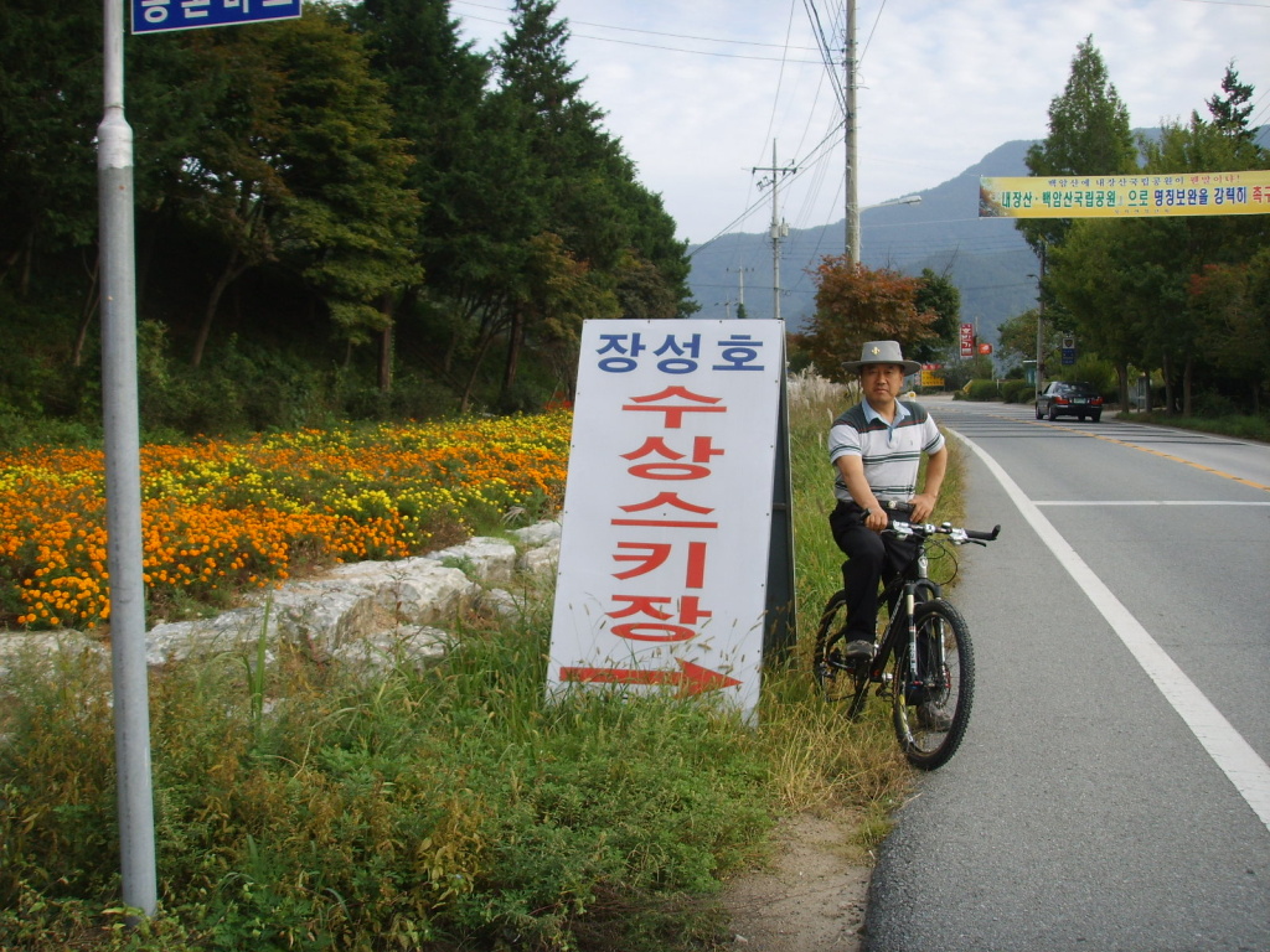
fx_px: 1431
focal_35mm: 39
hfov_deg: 47.9
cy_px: 476
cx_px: 635
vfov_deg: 36.8
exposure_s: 1/350
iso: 50
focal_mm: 6.6
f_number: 3.5
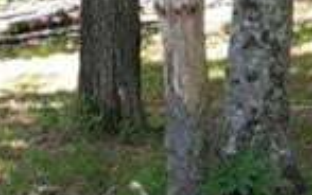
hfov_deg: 13.4
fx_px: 1327
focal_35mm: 156
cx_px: 219
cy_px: -144
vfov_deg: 8.1
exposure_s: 1/180
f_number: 2.8
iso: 100
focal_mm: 8.38
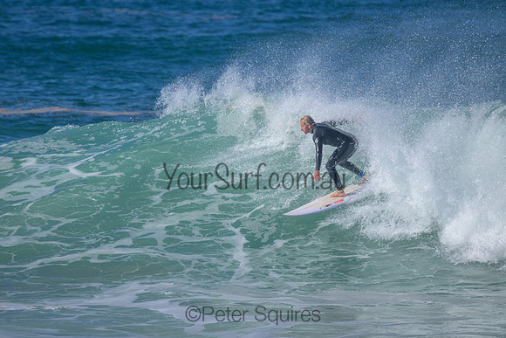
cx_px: 253
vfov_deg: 1.7
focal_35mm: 800
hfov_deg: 2.6
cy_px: 169
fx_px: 11247
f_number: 11
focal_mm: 800
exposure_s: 1/2000
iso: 720
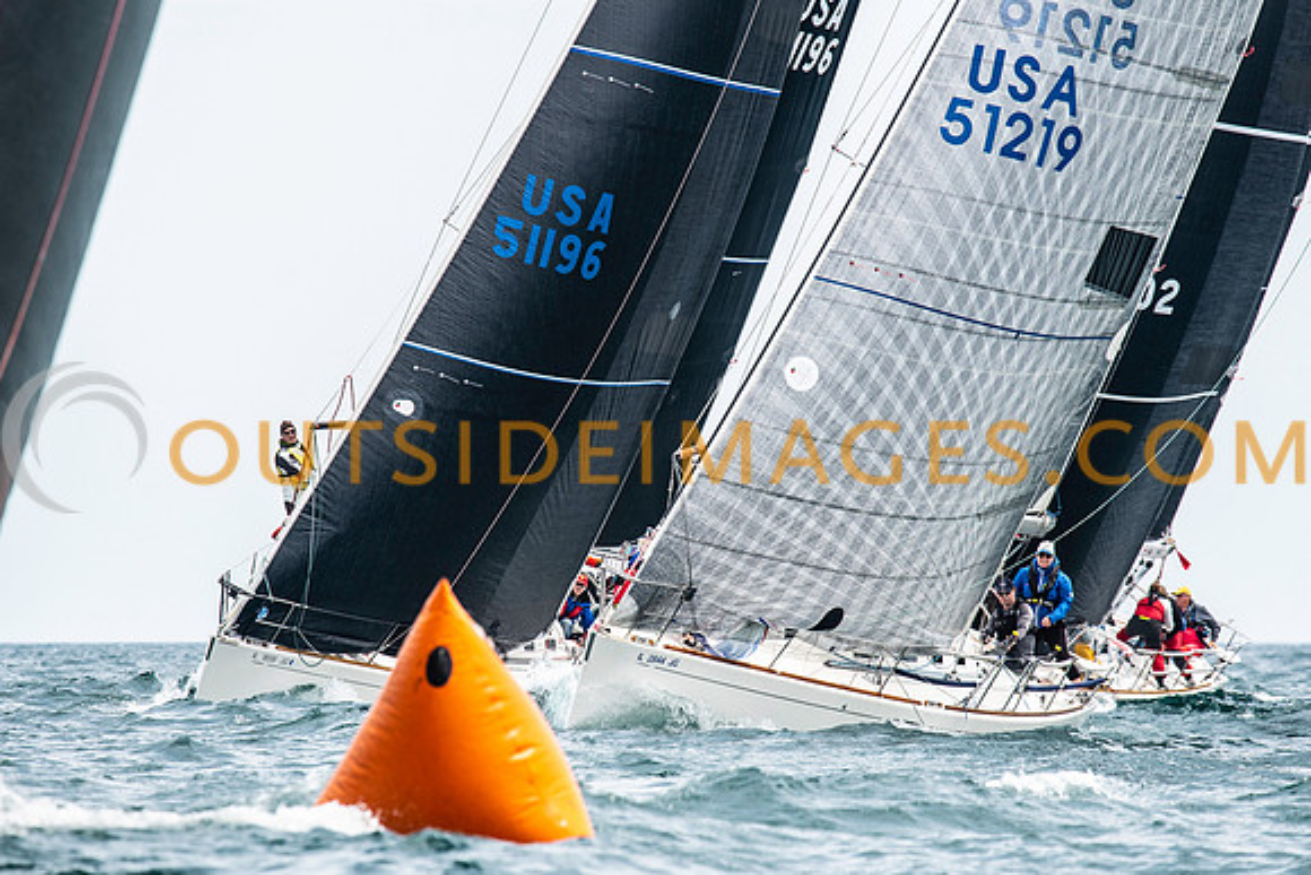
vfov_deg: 2.8
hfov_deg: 4.2
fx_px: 17671
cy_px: 438
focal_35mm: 485
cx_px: 656
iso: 400
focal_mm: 300
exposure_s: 1/1250
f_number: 5.6
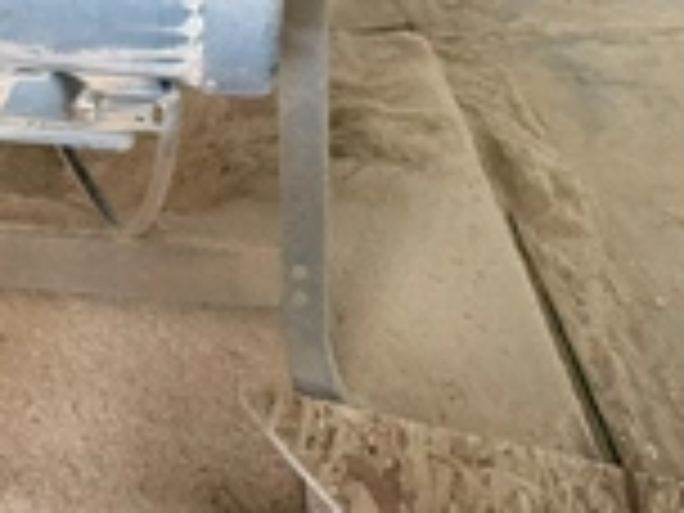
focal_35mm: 63
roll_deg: +3.5
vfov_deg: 21.7
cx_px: -99
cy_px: -94
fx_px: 1245
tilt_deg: -25.6
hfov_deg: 27.6
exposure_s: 1/60
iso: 800
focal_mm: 6.76
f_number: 1.78
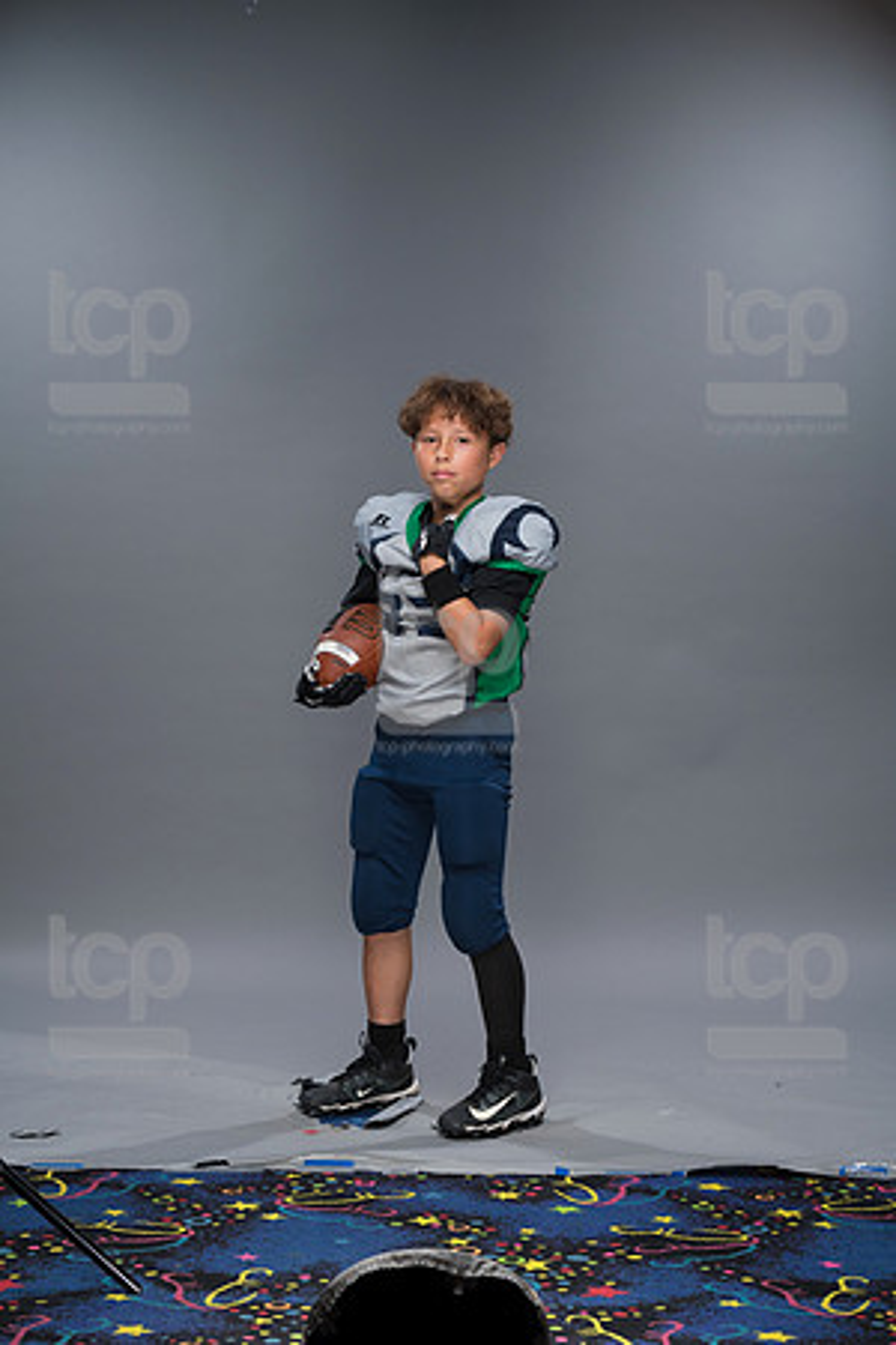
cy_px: 672
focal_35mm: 80
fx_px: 2986
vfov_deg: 25.4
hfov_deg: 17.1
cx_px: 448
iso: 320
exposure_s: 1/250
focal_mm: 80
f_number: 6.3
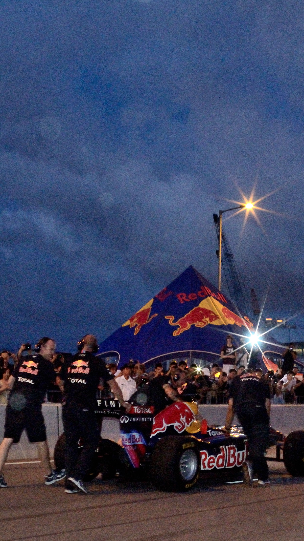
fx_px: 1032
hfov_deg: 16.4
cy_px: 268
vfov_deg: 29.4
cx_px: 310
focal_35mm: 72
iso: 5000
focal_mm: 30
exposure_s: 1/60
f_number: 7.1
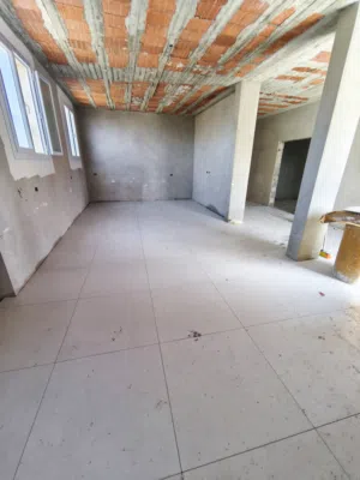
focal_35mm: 15
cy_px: 240
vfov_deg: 98.2
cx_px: 180
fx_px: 208
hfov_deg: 81.7
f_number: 2.2
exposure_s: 1/50
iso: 200
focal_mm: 1.91
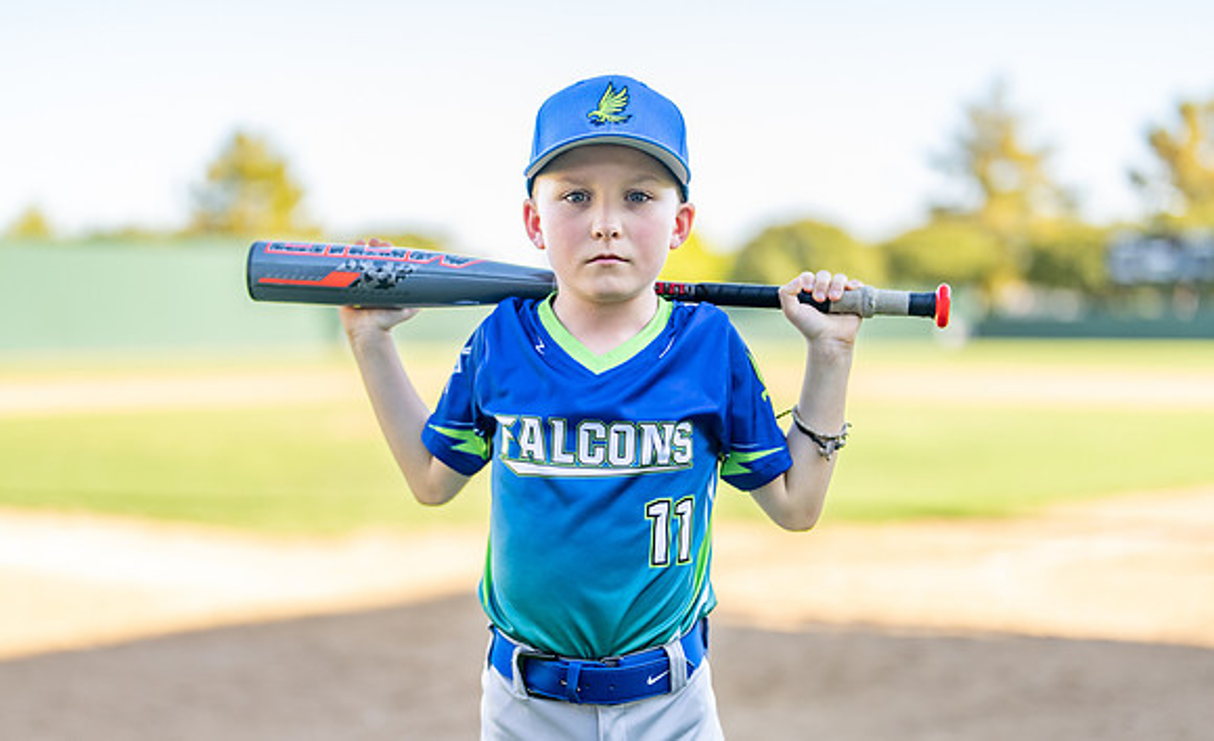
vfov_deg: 20.0
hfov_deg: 32.4
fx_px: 2091
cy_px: 473
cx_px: 599
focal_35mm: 64
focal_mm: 50
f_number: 1.2
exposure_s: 1/1250
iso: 100
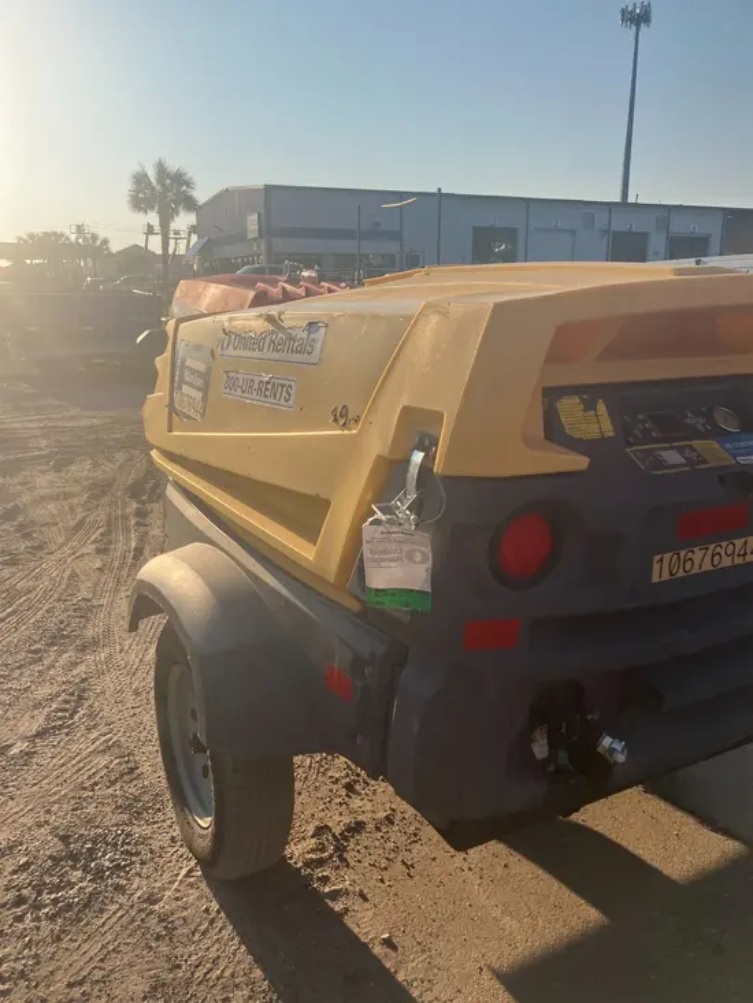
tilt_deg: -13.4
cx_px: 376
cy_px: 502
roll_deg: +0.3
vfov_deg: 63.4
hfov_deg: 49.8
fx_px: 812
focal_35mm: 28
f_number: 1.8
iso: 32
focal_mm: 3.99
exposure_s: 1/2114
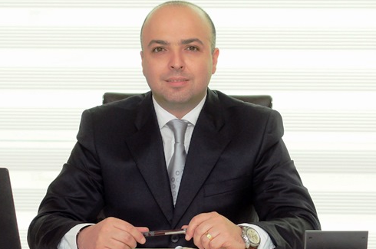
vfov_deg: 8.2
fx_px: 1738
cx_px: 170
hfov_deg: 12.3
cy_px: 123
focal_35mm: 167
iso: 1250
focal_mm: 85
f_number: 6.3
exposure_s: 1/125
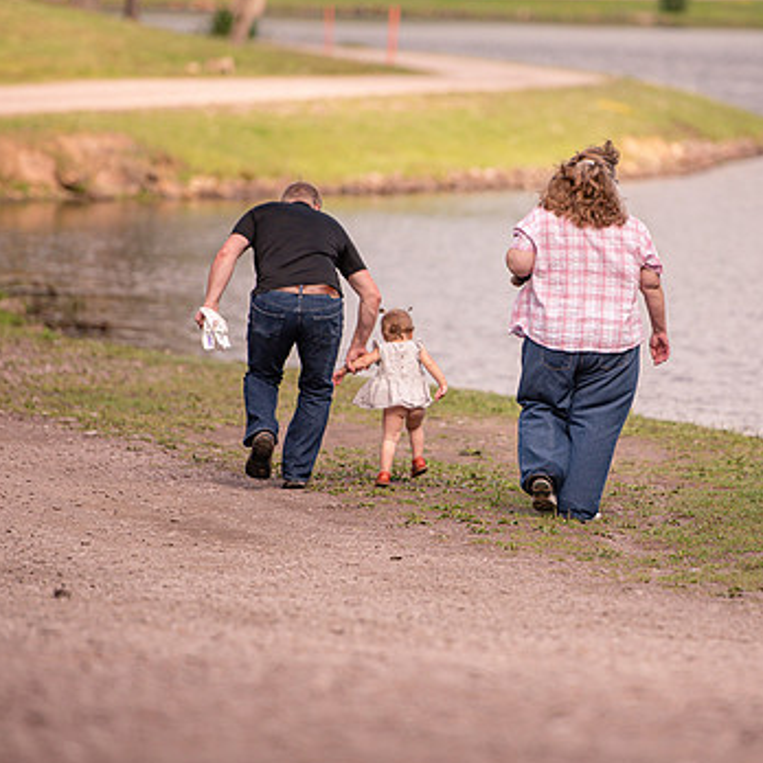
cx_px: 539
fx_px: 7057
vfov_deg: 6.2
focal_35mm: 283
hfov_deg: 6.2
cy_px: 394
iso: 400
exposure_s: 1/4000
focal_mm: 200
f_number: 3.2
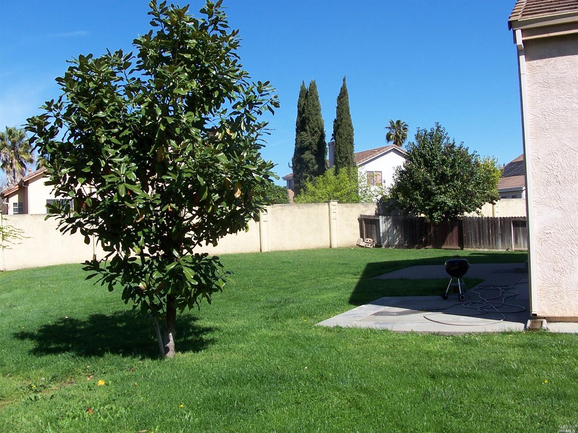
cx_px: 289
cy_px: 216
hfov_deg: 52.6
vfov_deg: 40.7
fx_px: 584
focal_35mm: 35
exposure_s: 1/750
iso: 80
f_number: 4
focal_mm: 6
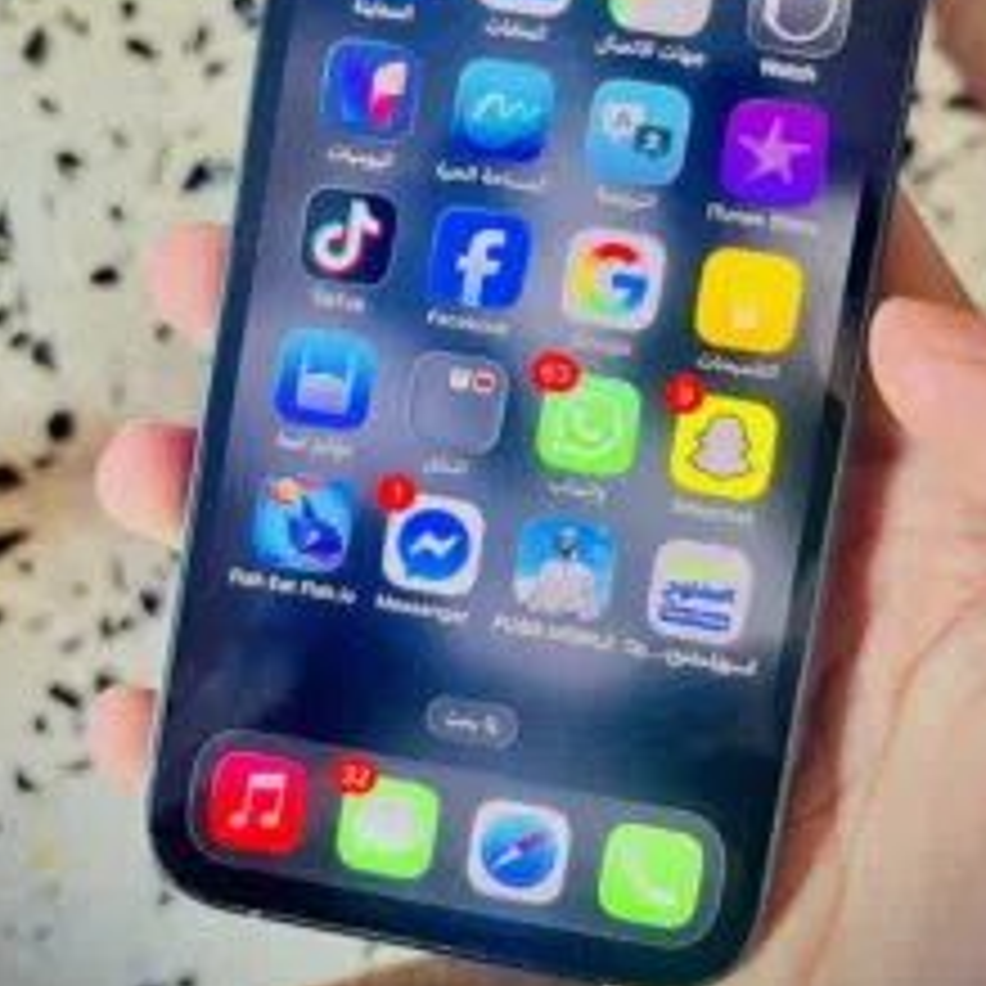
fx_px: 1353
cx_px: 477
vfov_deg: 39.6
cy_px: 329
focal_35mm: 42
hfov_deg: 40.0
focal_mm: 5.1
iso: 125
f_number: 1.6
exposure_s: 1/60
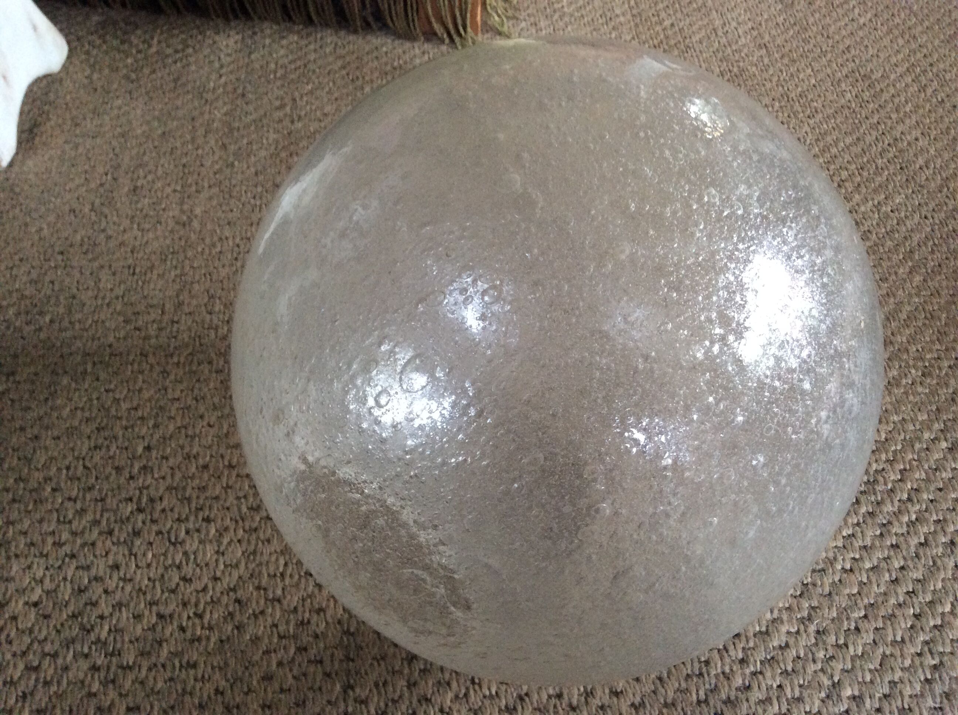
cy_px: 358
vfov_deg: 44.1
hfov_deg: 56.9
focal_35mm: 32
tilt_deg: -53.5
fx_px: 884
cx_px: 479
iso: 200
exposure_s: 1/25
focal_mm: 3.3
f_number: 2.4
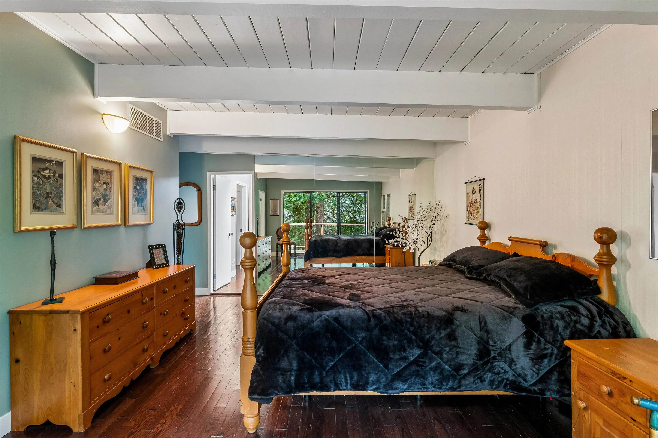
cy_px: 219
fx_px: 307
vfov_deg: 71.1
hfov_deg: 94.0
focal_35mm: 17
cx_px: 329
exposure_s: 1/1.67
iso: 400
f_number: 10
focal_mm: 16.8
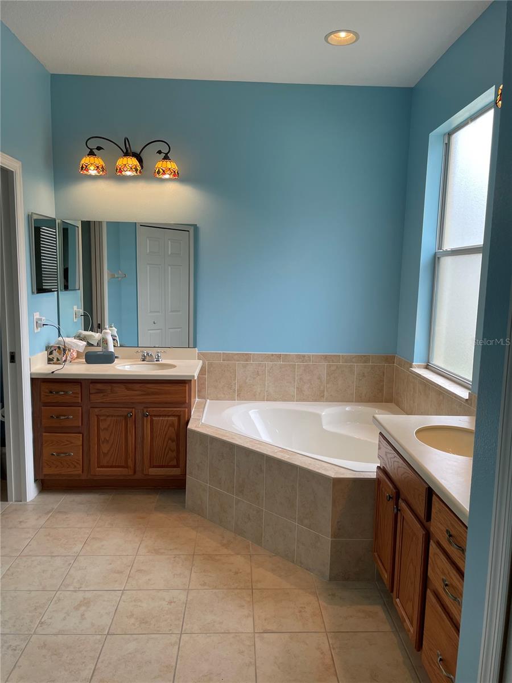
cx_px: 256
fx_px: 513
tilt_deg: -7.6
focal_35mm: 26
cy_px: 342
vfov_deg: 67.3
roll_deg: +0.0
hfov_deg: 53.1
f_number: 1.6
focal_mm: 4.2
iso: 64
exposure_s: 1/120
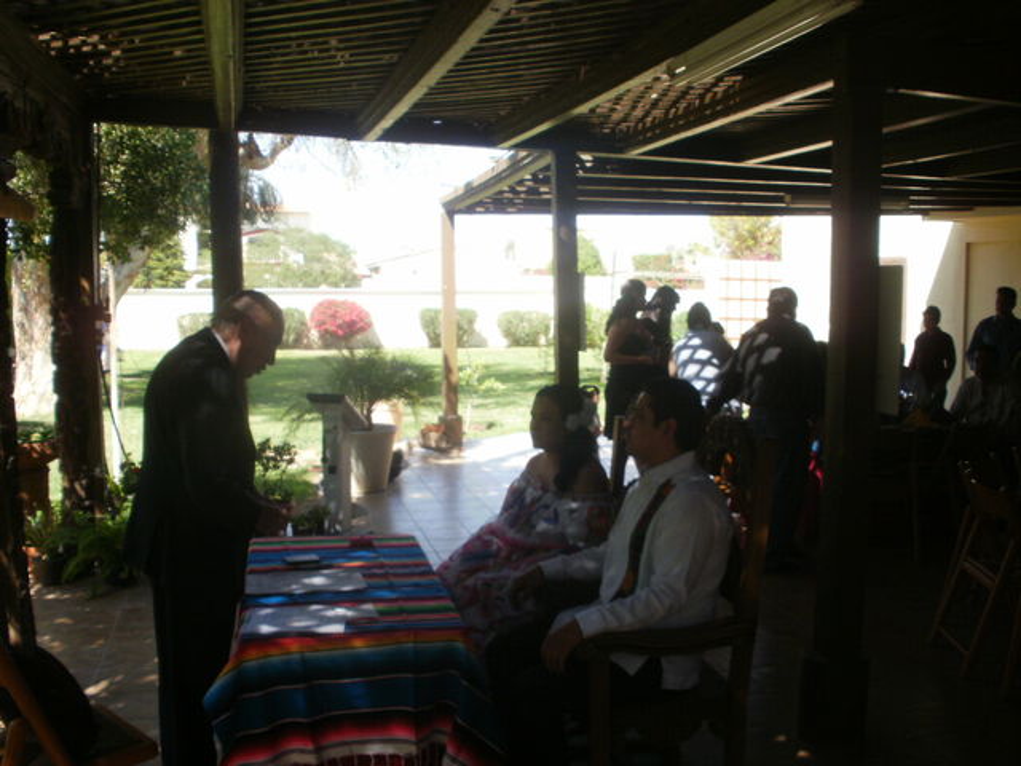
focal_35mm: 36
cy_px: 383
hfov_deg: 51.4
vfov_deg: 39.7
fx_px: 1062
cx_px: 510
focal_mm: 6.3
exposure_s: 1/100
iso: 100
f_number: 5.6
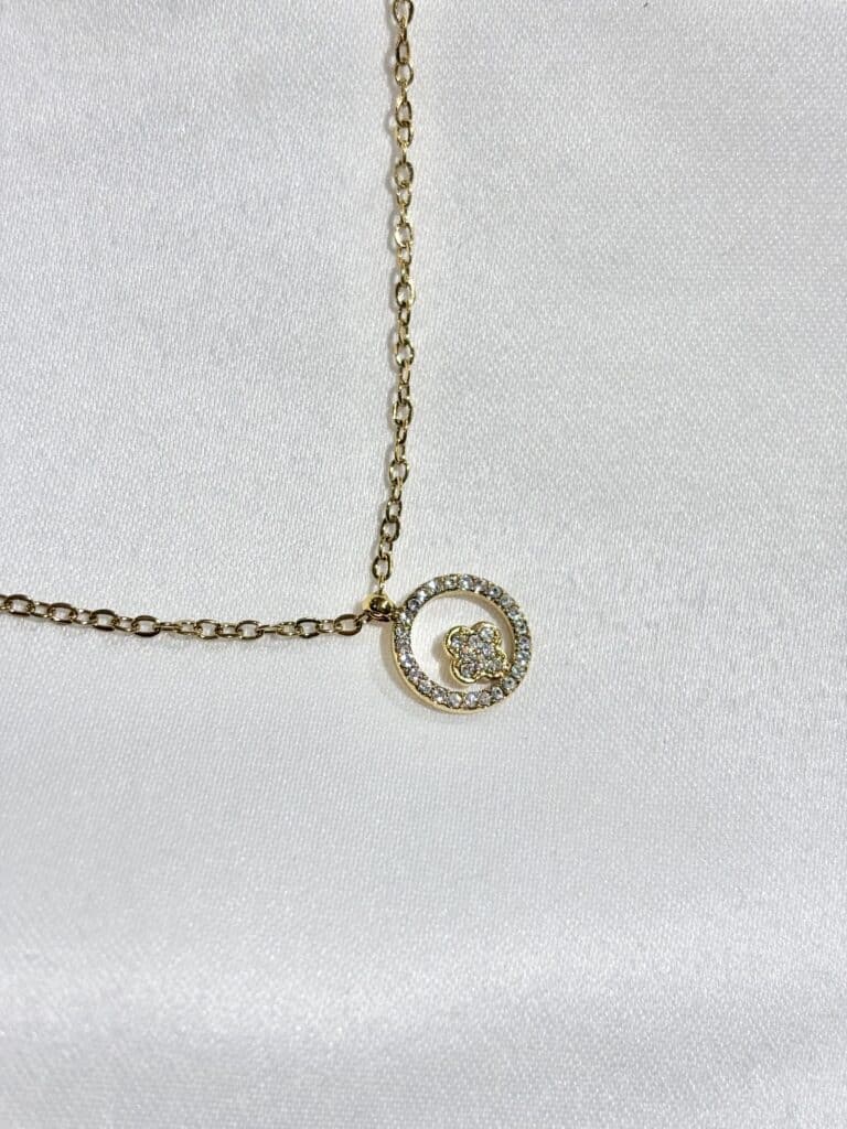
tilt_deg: -58.0
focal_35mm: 52
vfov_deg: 36.8
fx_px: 1696
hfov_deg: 28.0
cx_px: 424
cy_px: 564
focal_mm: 5.96
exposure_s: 1/361
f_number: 1.6
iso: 32
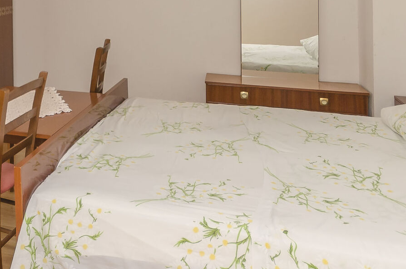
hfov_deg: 38.9
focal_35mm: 47
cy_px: -47
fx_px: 529
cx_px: 36
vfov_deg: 25.8
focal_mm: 10
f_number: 8
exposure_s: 1/200
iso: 100
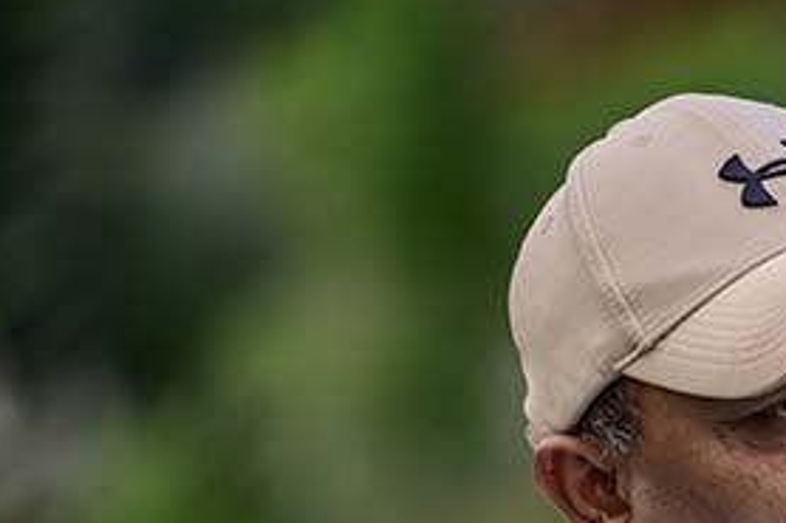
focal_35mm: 640
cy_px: 825
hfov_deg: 3.2
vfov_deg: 2.1
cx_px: 1097
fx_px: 13965
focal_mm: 185
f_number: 2.8
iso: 400
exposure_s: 1/1600
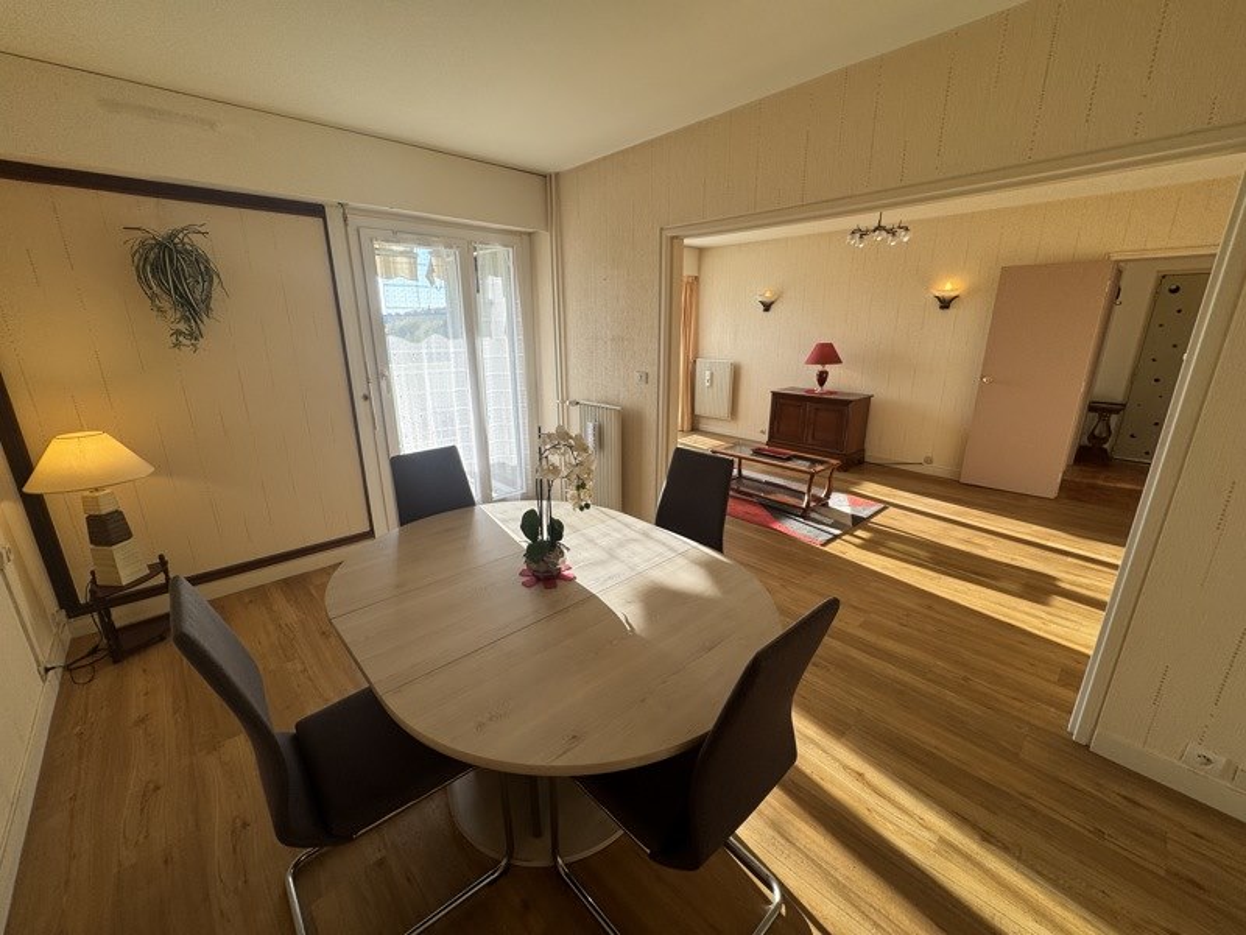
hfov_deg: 102.1
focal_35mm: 14
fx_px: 504
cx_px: 623
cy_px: 468
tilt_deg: -16.1
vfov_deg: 85.7
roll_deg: +0.5
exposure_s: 1/240
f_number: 2.2
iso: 40
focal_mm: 2.22
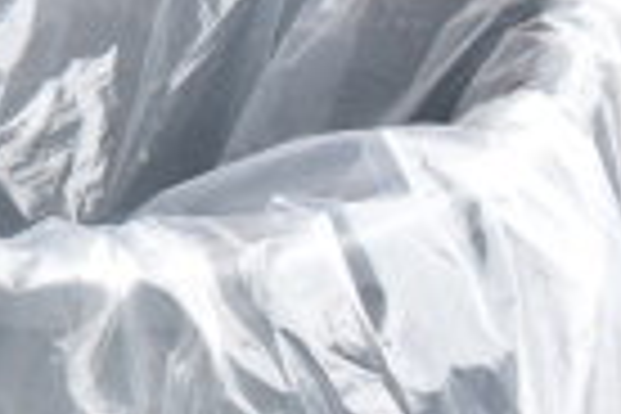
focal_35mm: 119
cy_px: -34
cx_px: -558
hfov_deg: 14.7
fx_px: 2053
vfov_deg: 11.4
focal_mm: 18
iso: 200
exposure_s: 1/100
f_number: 5
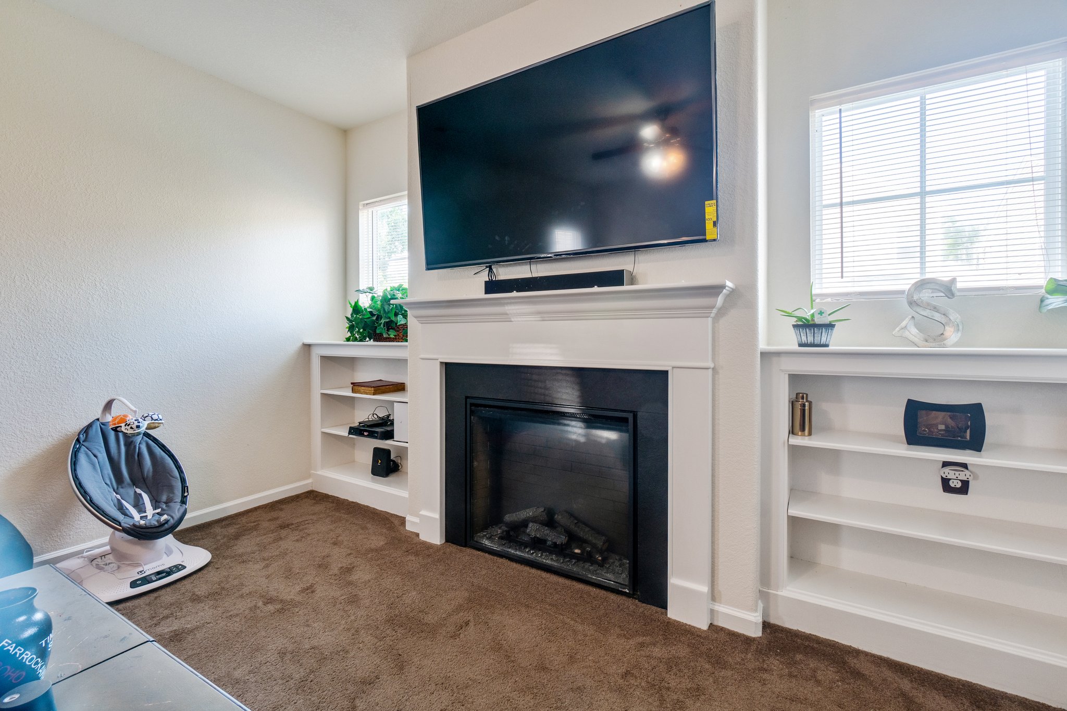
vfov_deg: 77.3
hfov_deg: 100.4
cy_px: 356
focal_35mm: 15
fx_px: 445
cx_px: 534
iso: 250
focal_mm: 10
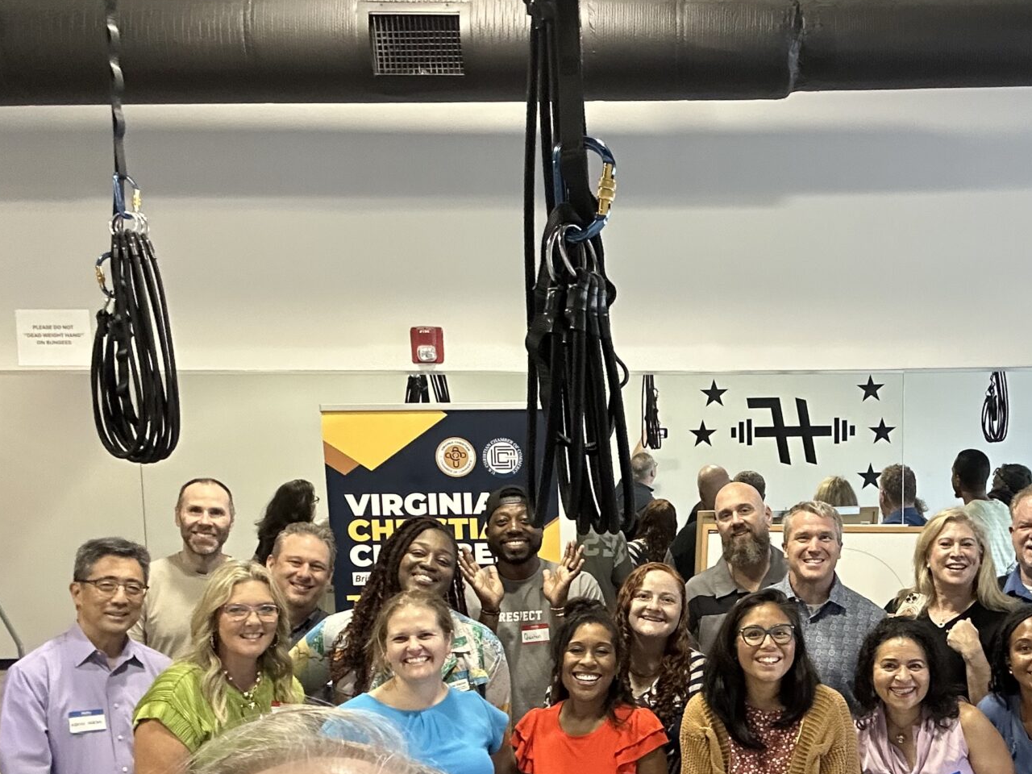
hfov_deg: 40.2
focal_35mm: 46
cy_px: 597
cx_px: 757
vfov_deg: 30.9
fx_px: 1371
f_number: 1.9
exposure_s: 1/60
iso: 200
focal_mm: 2.69
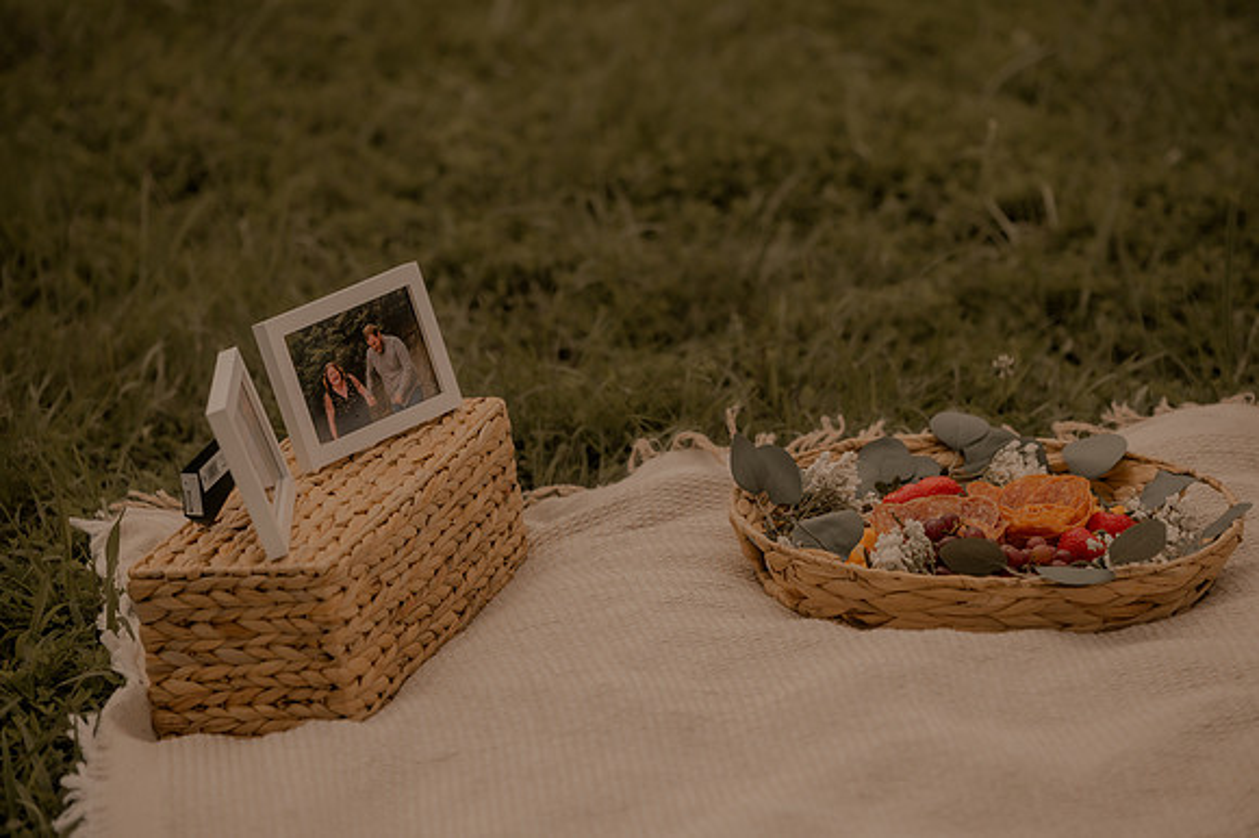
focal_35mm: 146
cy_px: 419
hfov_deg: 14.1
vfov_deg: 9.4
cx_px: 630
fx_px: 5107
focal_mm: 135
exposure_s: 1/1000
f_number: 2.8
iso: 125
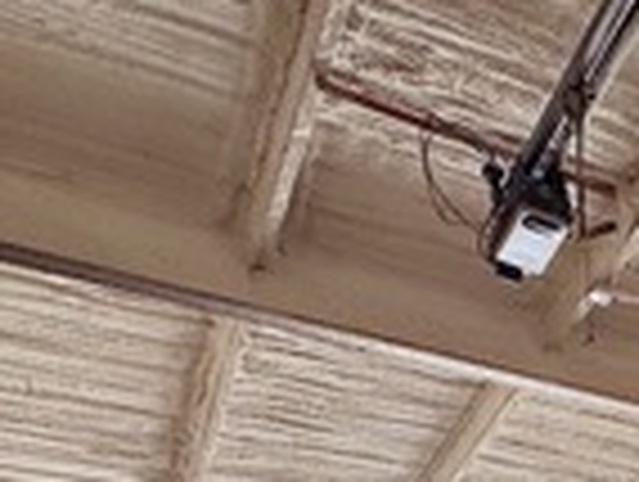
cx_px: 864
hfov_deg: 25.6
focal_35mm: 63
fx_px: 1165
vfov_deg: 15.8
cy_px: 1072
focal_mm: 2.22
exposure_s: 1/99
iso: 50
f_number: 2.2
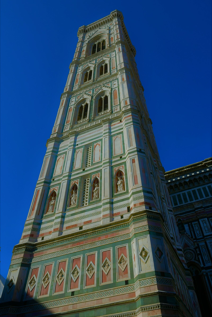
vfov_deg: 73.7
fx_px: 212
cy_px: 158
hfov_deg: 53.1
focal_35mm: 24
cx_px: 106
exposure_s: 1/1000
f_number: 10
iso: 200
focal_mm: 16
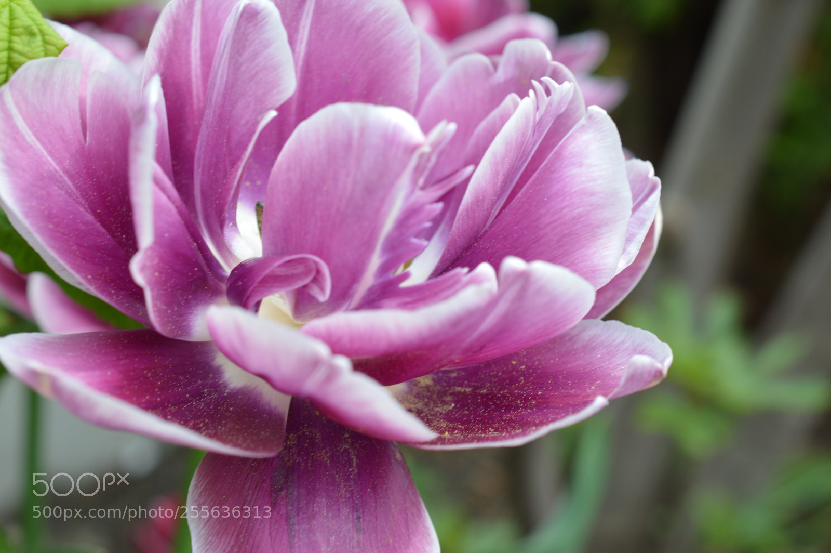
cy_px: 276
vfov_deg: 22.6
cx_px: 416
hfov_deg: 33.4
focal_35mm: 60
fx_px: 1384
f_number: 8
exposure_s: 1/125
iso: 180
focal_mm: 40
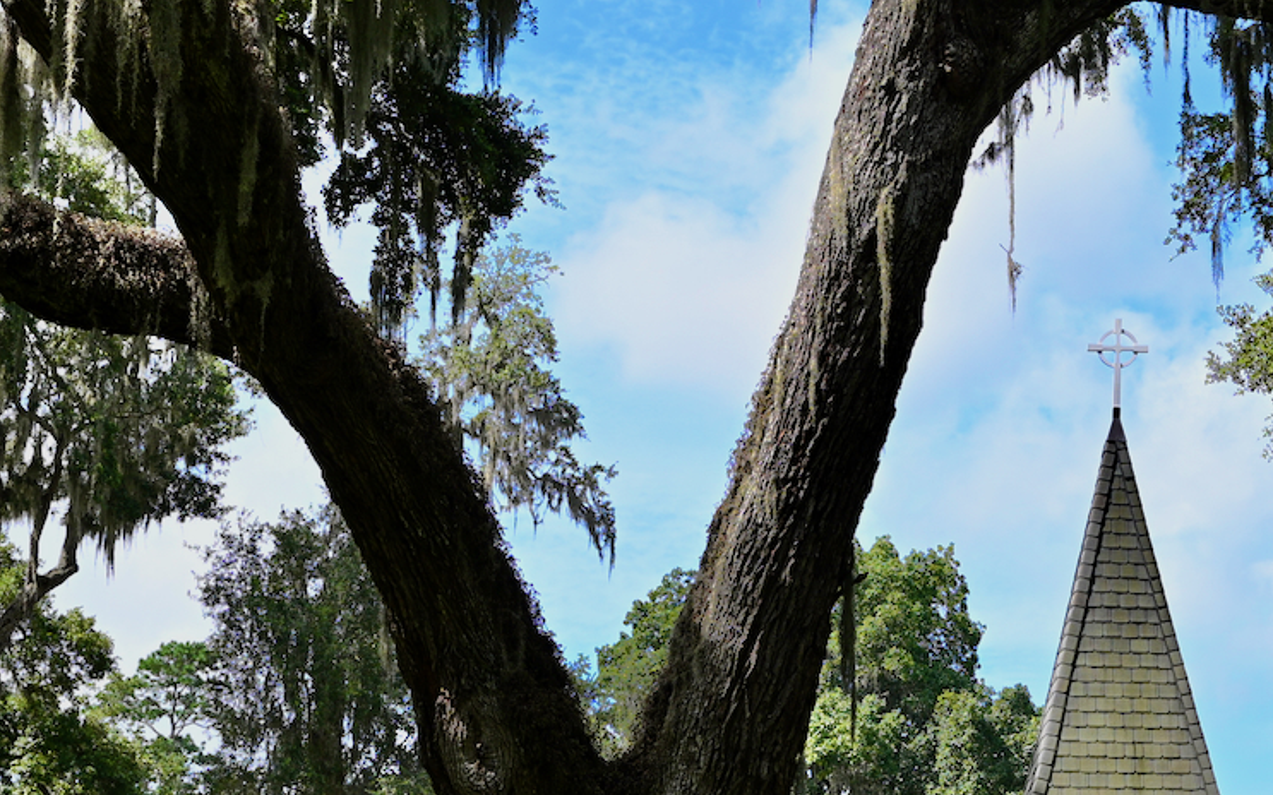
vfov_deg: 15.4
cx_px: 766
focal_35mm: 84
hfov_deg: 24.6
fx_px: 2914
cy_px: 637
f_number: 5.6
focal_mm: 34
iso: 180
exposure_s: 1/250
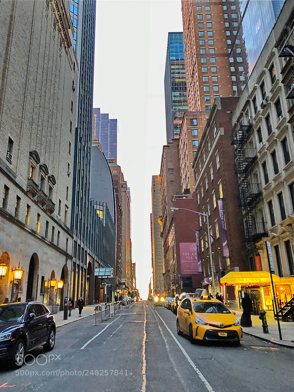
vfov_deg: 63.4
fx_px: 317
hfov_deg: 49.7
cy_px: 196
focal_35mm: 28
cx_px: 147
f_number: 1.8
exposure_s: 1/15
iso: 50
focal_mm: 4
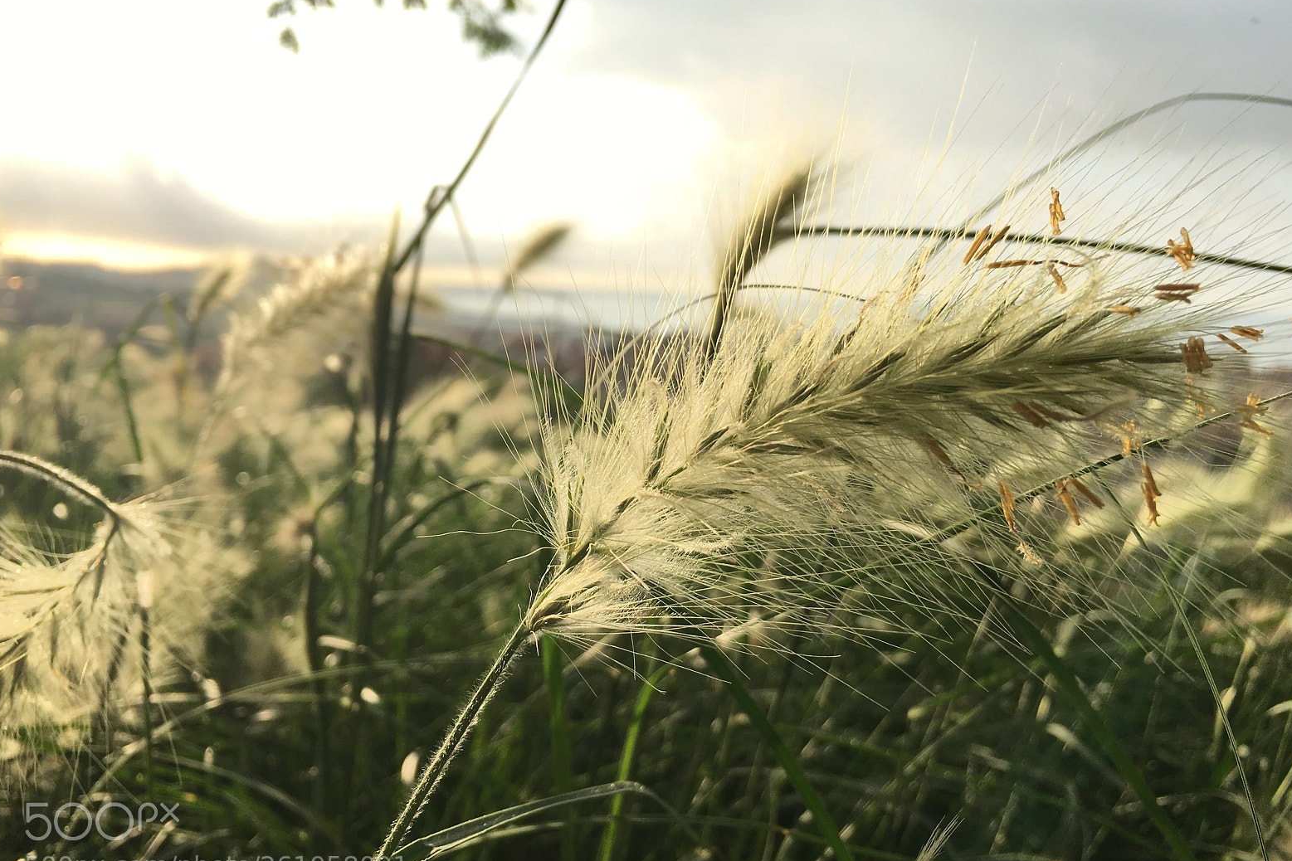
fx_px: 1112
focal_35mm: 31
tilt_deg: -8.0
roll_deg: -1.8
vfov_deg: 42.3
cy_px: 433
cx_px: 637
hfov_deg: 60.3
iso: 25
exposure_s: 1/1115
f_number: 2.2
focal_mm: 4.15
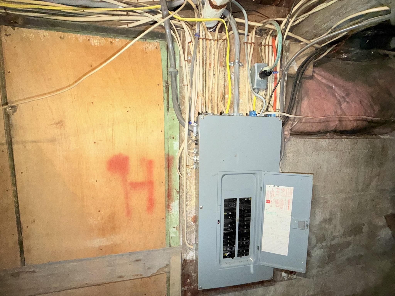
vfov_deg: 85.7
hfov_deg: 102.1
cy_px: 148
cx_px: 198
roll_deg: -0.3
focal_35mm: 14
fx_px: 160
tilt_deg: -6.7
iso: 125
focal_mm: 2.22
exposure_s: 1/76
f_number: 2.2
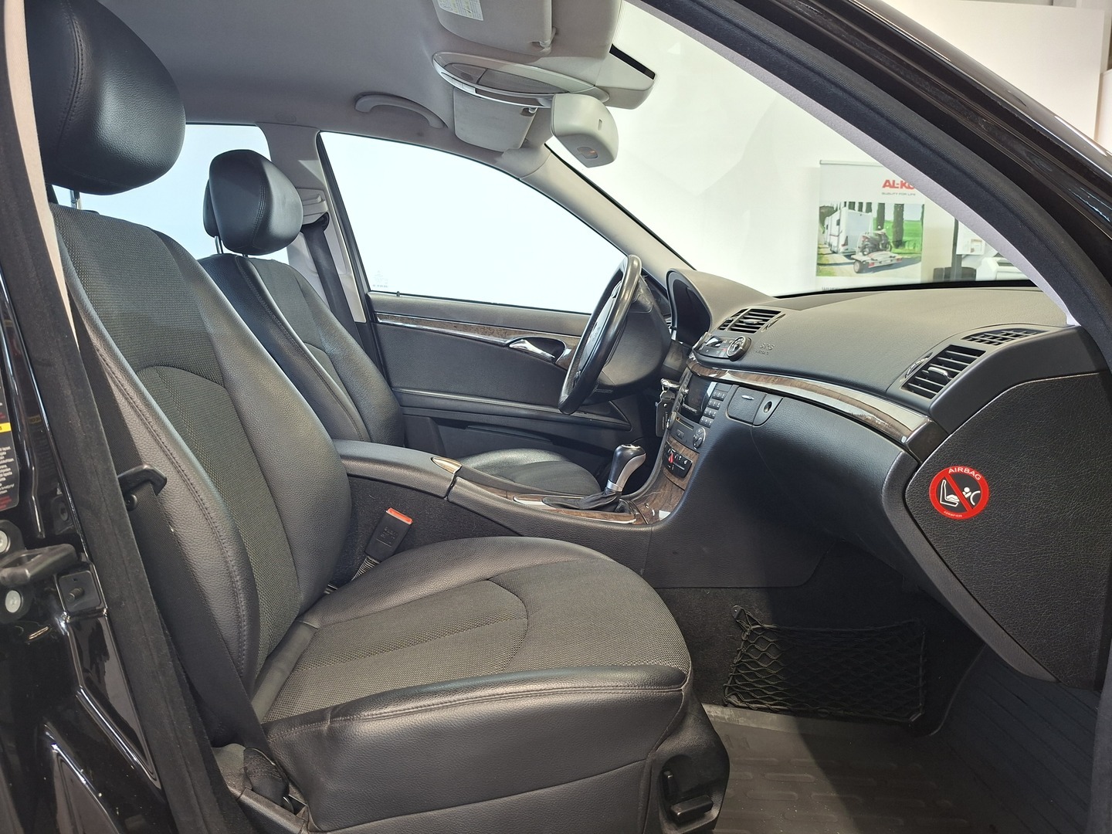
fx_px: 739
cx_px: 556
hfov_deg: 73.9
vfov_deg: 58.9
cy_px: 417
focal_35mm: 23
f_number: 1.8
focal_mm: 5.54
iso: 250
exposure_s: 1/50
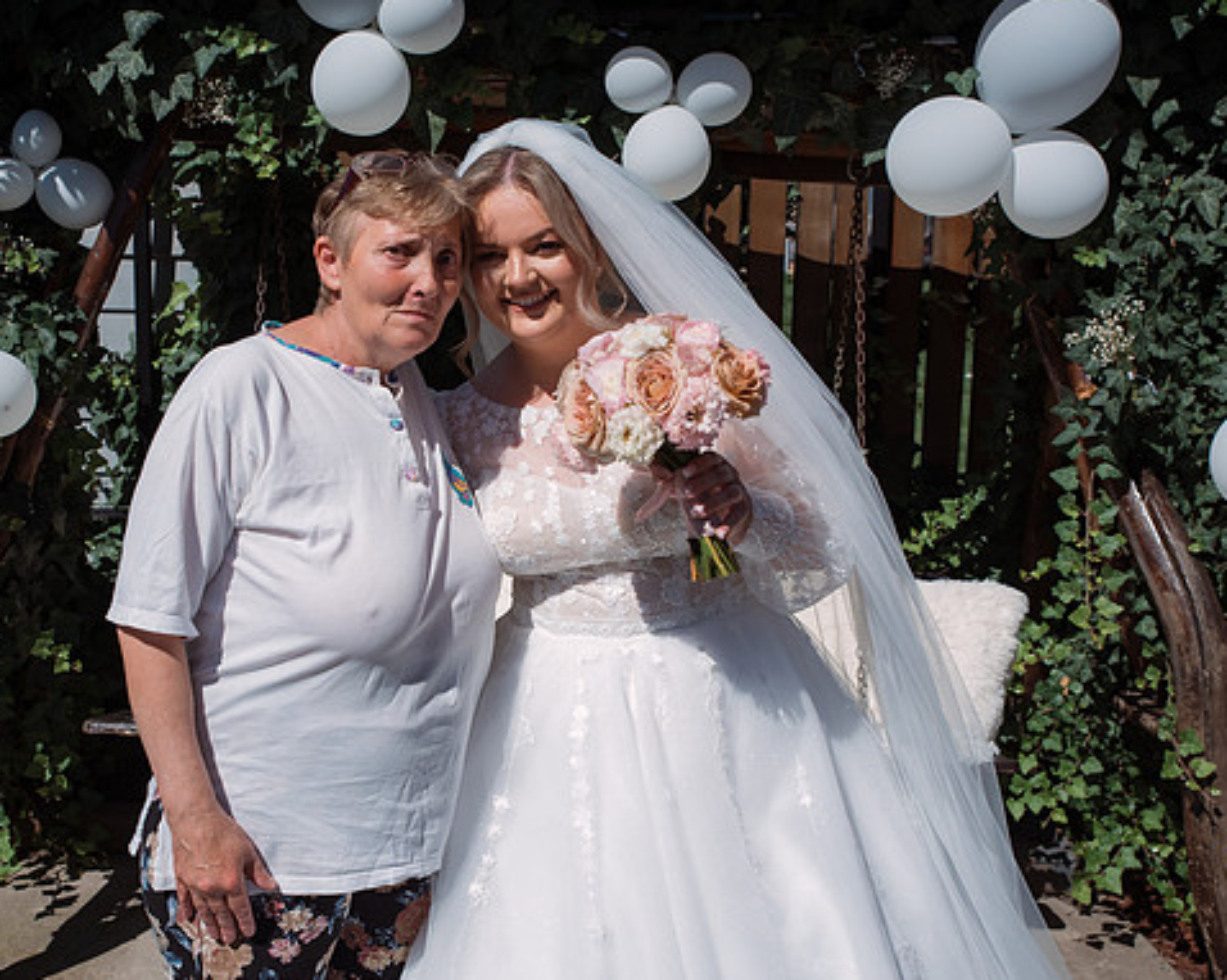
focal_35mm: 41
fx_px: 1488
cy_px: 486
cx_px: 544
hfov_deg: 44.7
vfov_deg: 36.5
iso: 250
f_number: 5.6
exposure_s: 1/1600
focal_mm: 36
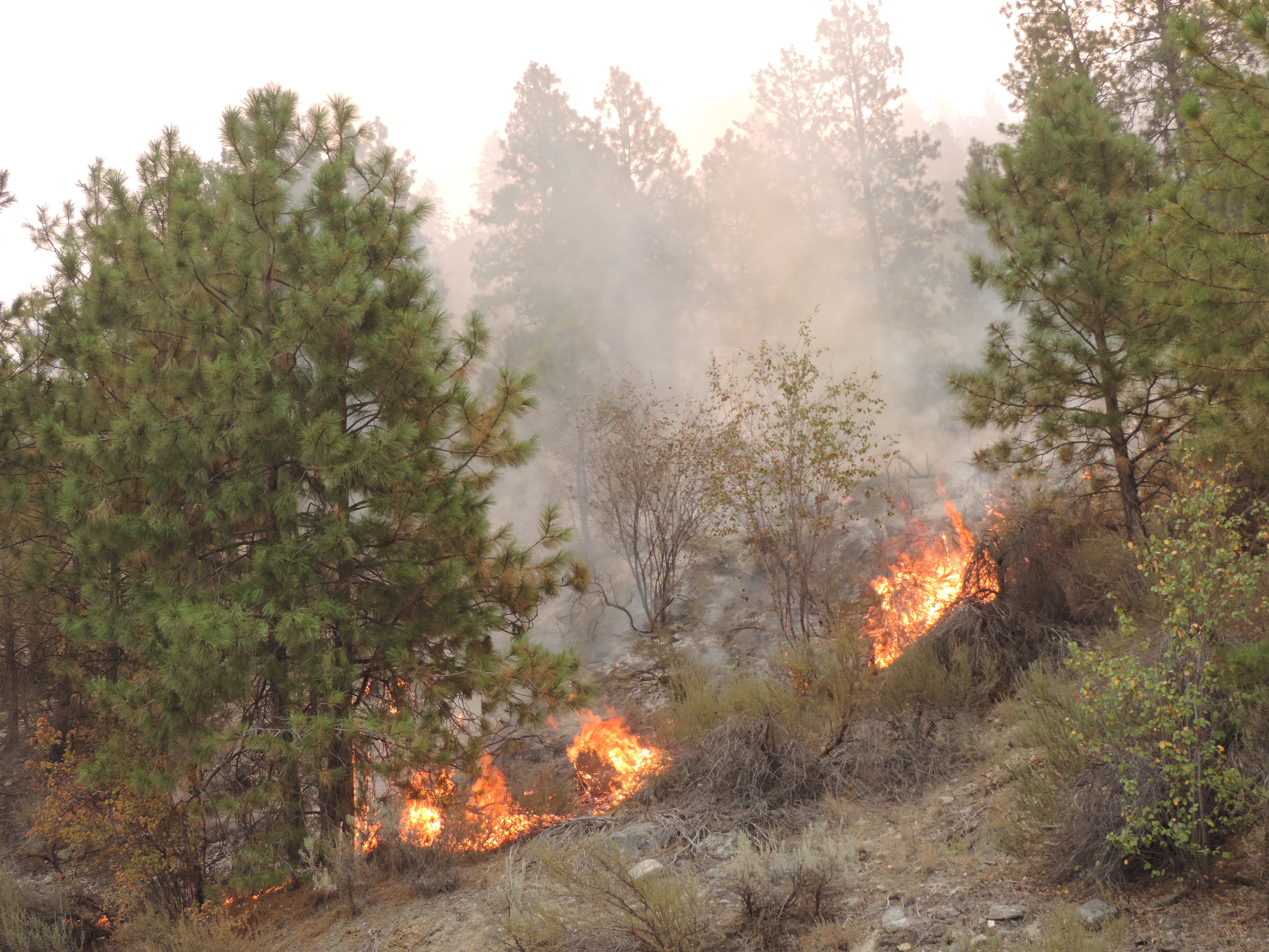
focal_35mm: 50
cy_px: 476
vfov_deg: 29.1
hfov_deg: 38.2
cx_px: 634
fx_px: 1833
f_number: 3.6
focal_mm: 8.9
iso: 80
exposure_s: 1/160
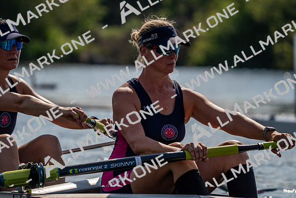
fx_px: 2706
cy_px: 99
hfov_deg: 6.3
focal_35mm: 329
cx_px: 148
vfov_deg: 4.2
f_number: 6.3
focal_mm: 329
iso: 100
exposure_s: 1/1600
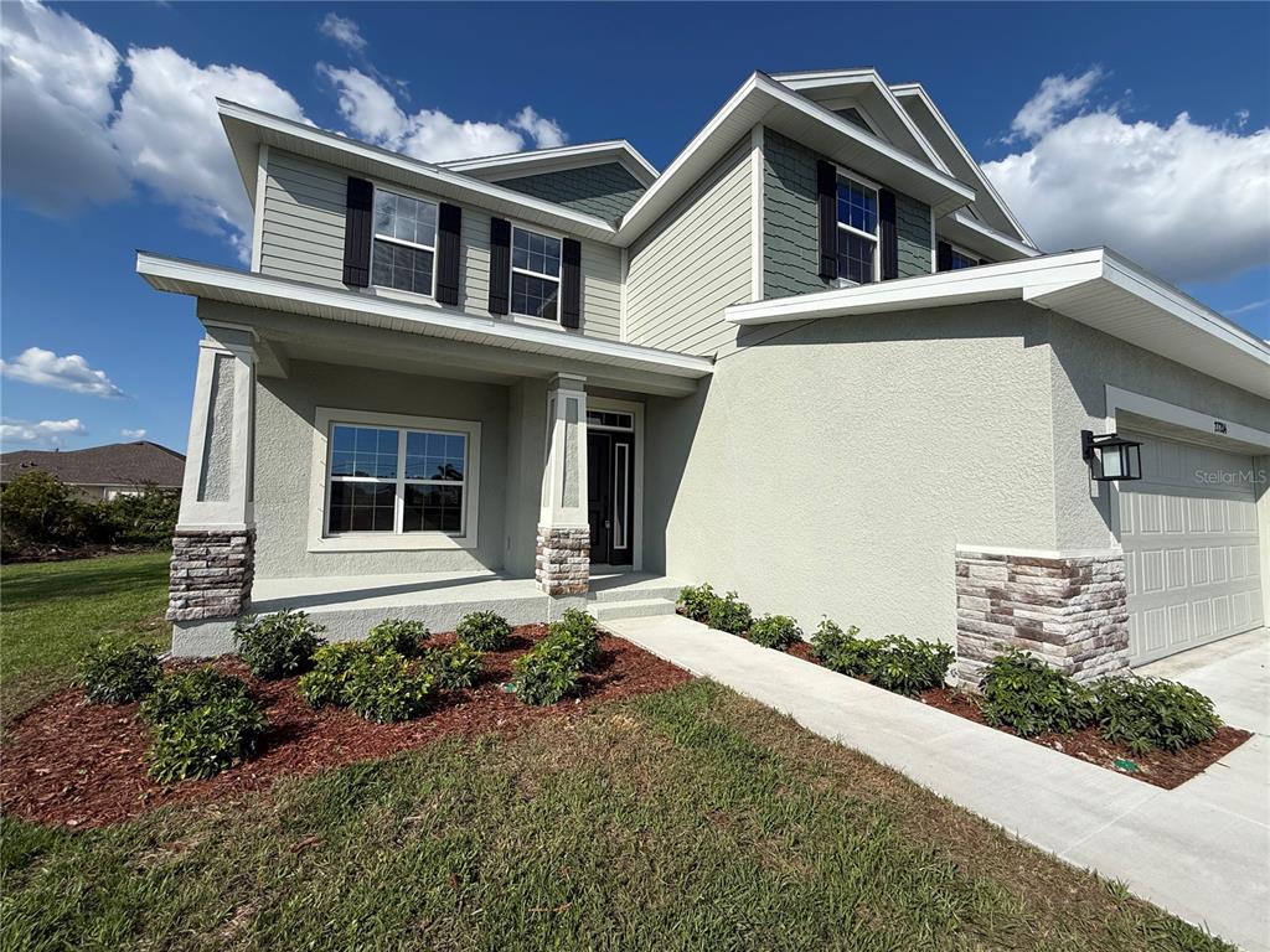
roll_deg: -1.3
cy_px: 476
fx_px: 514
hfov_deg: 102.1
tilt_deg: +4.1
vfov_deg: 85.7
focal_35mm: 14
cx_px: 635
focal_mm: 2.22
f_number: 2.2
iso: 50
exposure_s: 1/3891
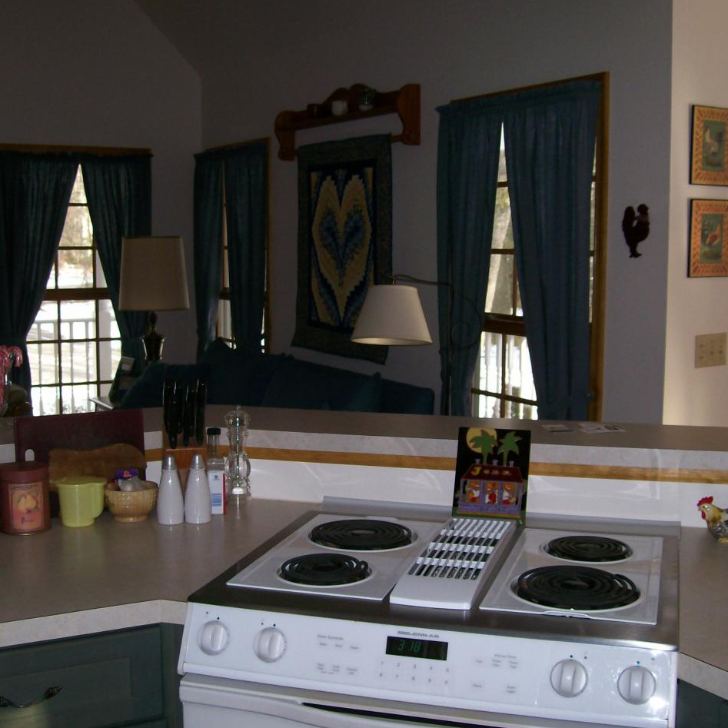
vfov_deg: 39.2
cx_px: 356
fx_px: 1023
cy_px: 362
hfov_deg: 39.2
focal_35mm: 43
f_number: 2.7
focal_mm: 6
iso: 80
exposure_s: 1/64
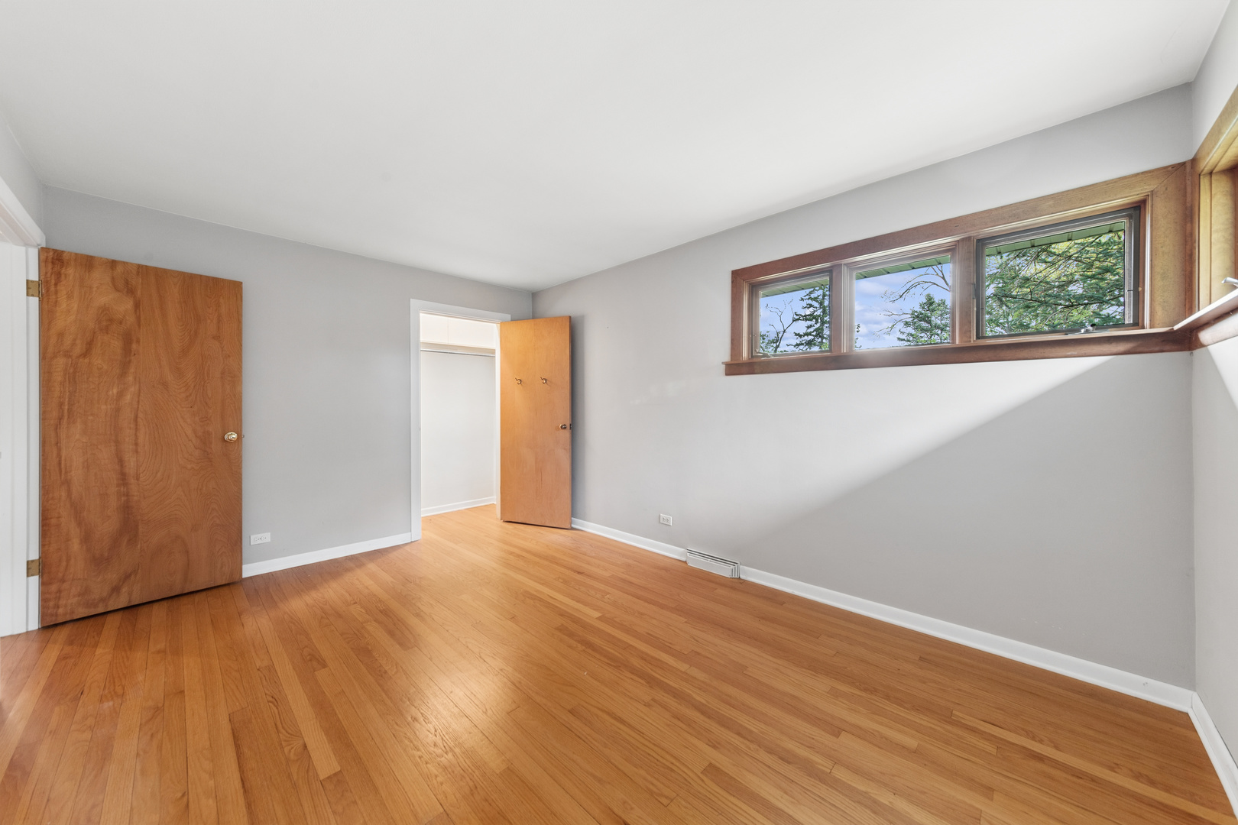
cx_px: 619
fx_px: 413
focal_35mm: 12
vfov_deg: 90.0
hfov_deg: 112.6
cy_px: 412
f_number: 10
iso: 250
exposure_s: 1/5
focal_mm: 12
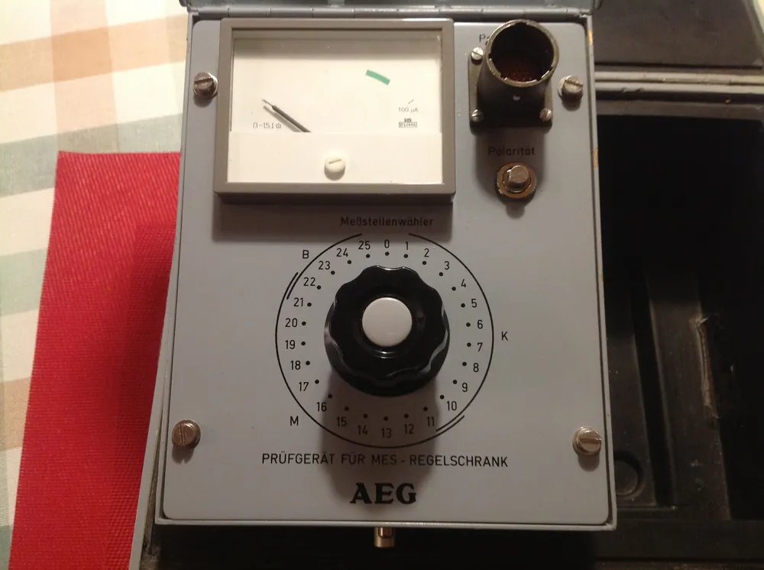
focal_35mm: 35
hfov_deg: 52.7
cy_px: 285
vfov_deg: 40.6
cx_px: 382
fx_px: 771
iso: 160
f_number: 2.4
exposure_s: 1/15
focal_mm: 4.28
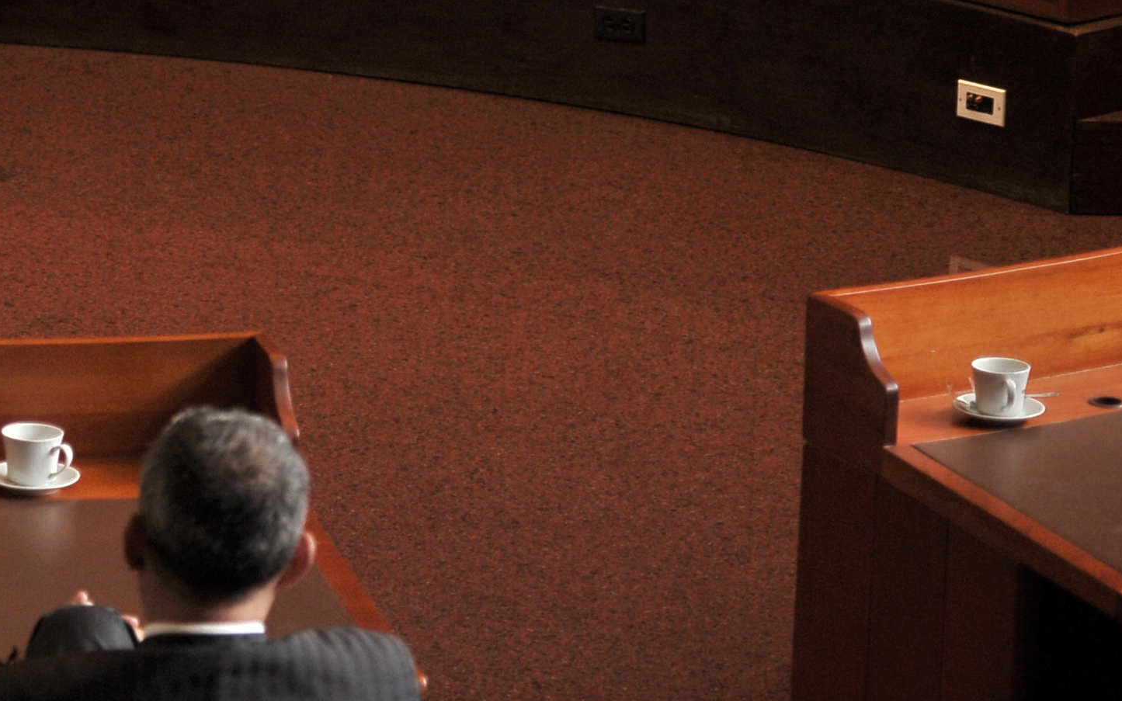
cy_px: -69
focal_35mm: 210
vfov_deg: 6.2
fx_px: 6421
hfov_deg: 9.8
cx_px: -390
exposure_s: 1/200
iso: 640
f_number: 3.2
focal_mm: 70
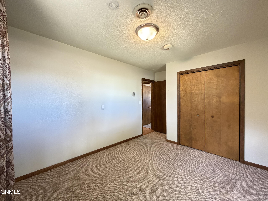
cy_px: 100
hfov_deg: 102.1
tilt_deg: +0.0
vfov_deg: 85.7
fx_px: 108
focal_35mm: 14
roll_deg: +0.5
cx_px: 134
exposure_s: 1/60
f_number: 2.2
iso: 800
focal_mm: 2.22
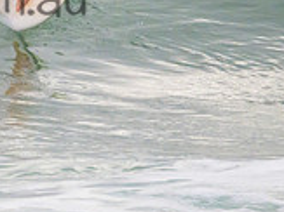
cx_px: -98
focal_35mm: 2742
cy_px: -25
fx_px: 22480
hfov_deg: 0.7
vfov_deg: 0.5
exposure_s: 1/2000
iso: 2200
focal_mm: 800
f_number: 11
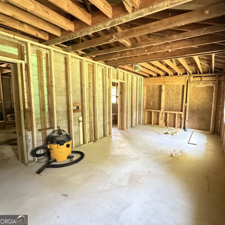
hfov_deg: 81.5
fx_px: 125
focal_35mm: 17
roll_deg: -0.4
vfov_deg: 84.0
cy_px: 111
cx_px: 148
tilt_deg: -5.9
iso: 1600
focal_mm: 2.22
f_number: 2.2
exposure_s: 1/35
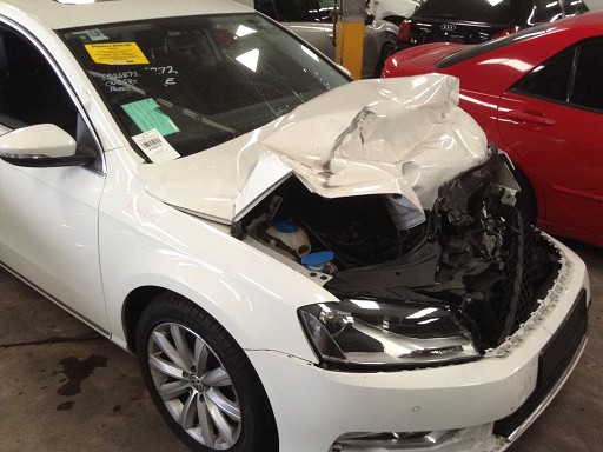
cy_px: 226
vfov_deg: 42.9
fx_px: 575
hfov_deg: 55.4
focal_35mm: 33
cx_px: 302
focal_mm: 3.3
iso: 160
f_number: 2.4
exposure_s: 1/24
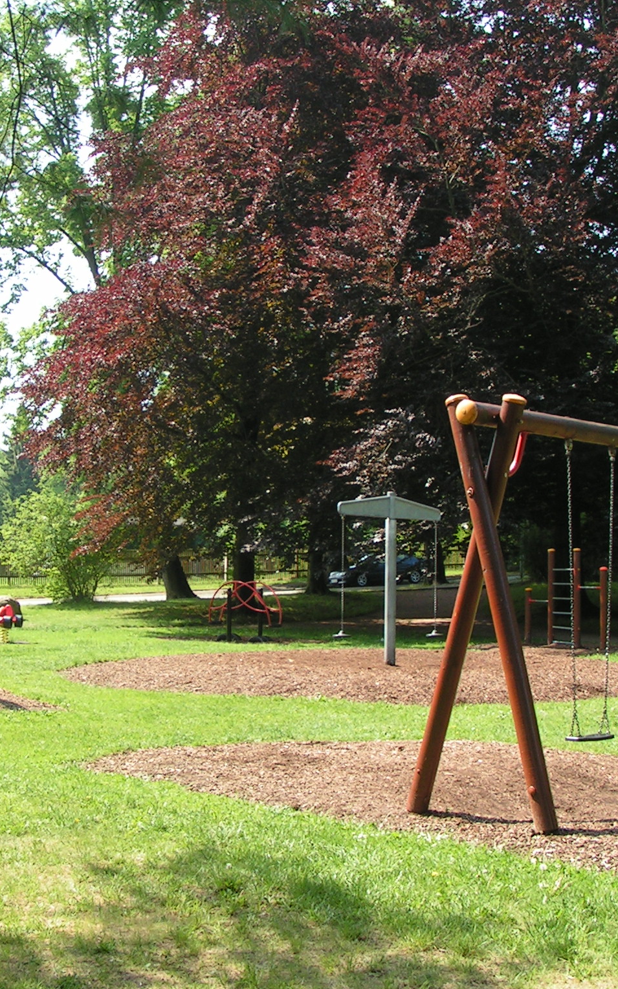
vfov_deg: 37.5
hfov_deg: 23.9
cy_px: 495
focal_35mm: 54
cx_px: 253
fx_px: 1455
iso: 50
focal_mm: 5.8
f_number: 5.6
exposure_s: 1/80
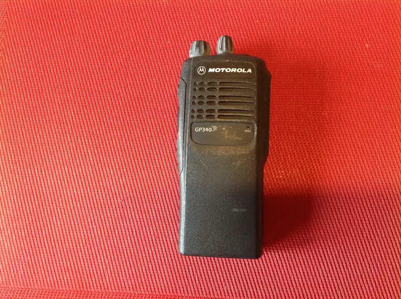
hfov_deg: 52.7
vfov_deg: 40.6
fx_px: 405
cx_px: 200
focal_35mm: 35
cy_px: 150
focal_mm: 4.28
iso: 100
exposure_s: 1/15
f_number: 2.4
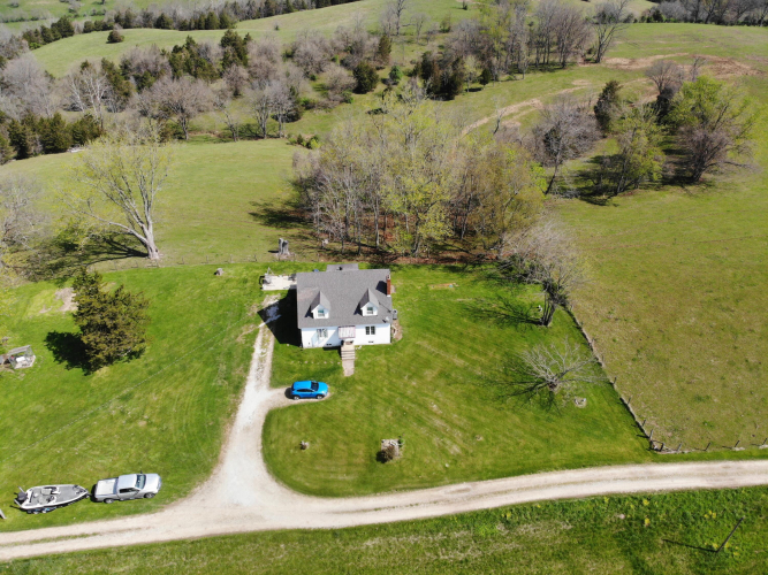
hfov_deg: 71.6
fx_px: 532
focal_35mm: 24
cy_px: 288
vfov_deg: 56.8
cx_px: 384
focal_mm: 4.5
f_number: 2.8
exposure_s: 1/609
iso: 100
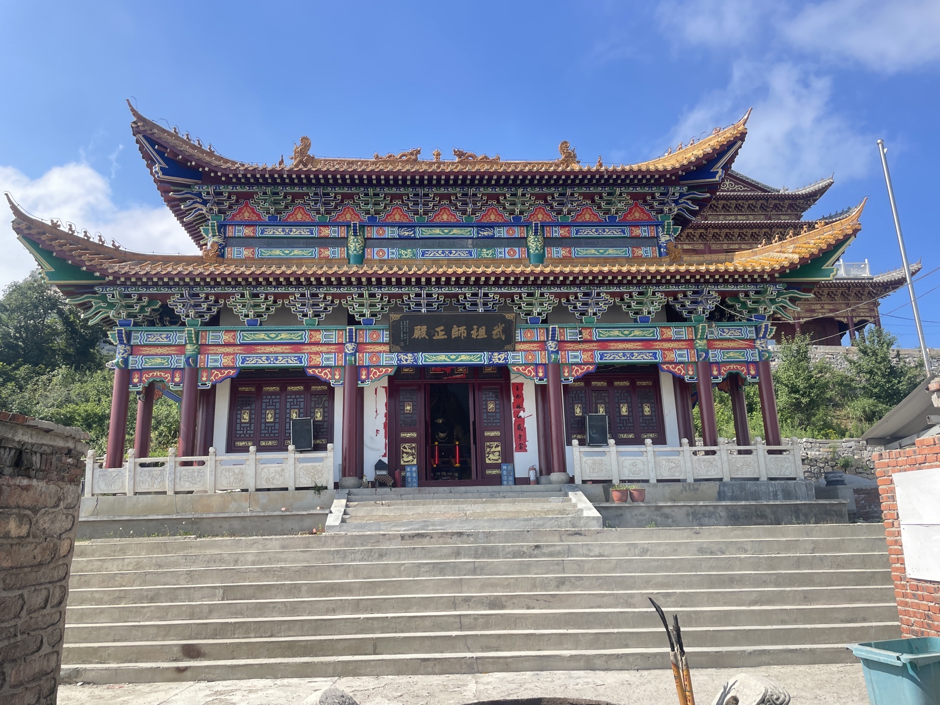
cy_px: 352
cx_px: 470
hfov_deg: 67.3
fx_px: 706
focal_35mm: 26
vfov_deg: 53.1
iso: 32
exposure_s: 1/1416
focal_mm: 4.2
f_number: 1.6
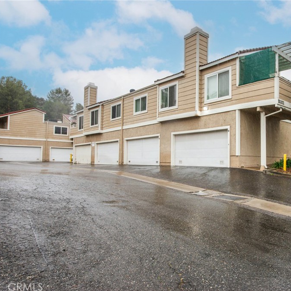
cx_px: 214
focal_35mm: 27
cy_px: 146
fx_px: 257
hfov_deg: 56.5
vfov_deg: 59.1
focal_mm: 21
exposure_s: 1/160
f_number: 5.6
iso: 400
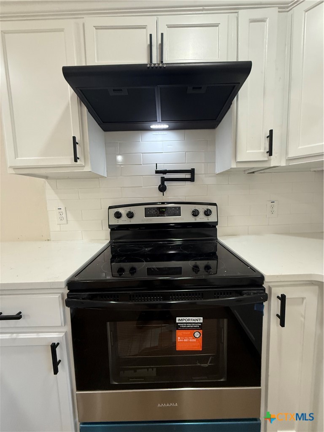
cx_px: 162
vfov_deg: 102.1
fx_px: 175
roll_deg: +2.5
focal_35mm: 14
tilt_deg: -4.7
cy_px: 216
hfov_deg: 85.7
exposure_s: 1/99
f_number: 2.2
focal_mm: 2.22
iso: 320
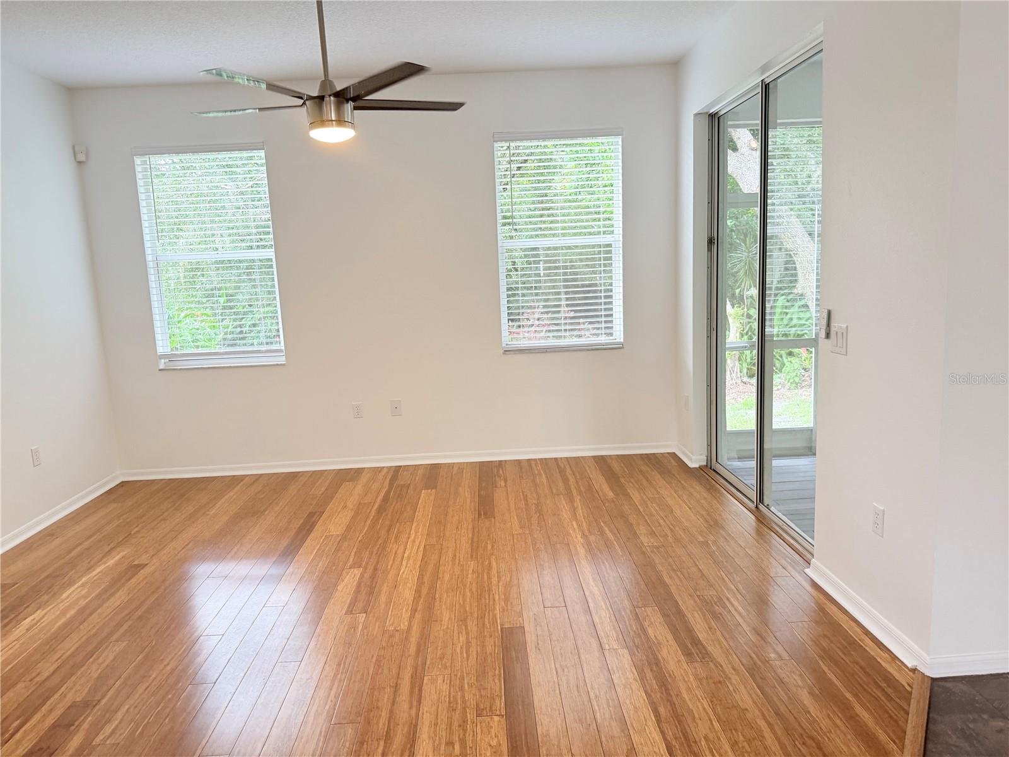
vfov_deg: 56.8
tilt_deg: -8.3
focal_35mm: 24
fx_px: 700
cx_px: 504
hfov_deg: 71.6
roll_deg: +2.3
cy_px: 378
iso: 160
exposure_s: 1/120
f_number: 1.78
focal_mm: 6.76
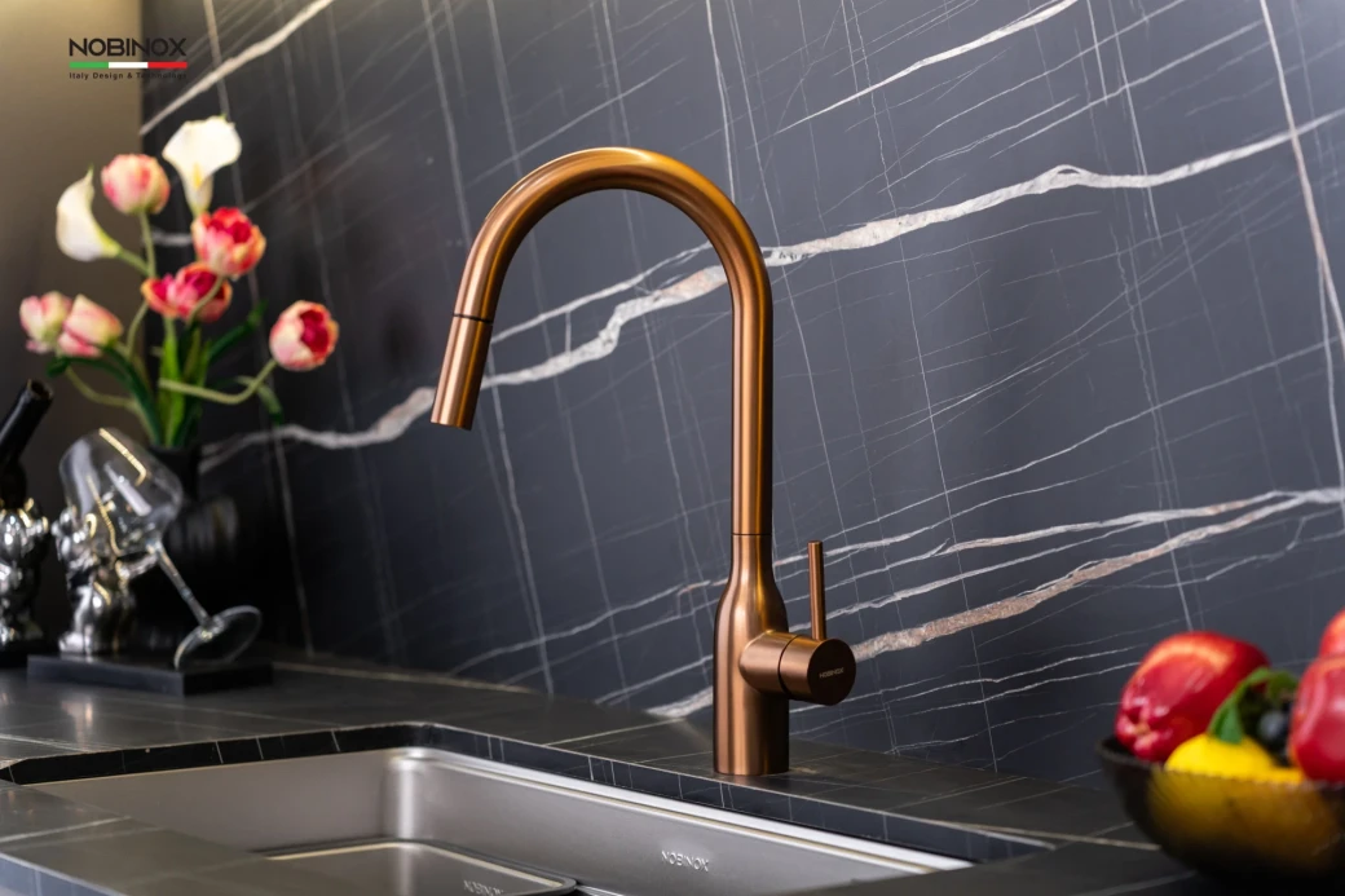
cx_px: 672
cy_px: 448
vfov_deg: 18.2
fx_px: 2801
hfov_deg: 27.0
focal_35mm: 75
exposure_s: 1/200
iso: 320
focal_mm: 75
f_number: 2.8
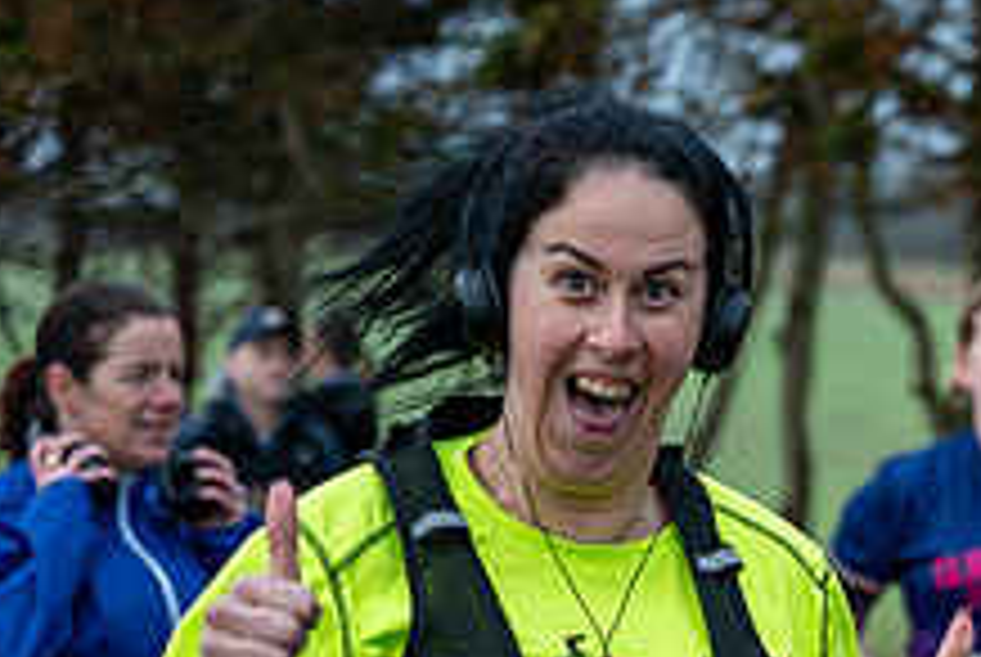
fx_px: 5075
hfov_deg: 10.8
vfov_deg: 7.3
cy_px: 781
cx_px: 1233
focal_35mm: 186
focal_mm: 70
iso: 360
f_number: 2.8
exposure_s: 1/1250
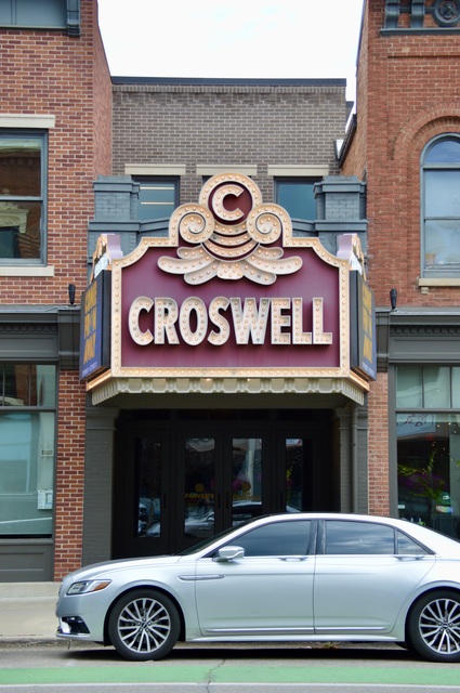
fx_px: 1268
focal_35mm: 66
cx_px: 230
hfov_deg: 20.6
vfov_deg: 30.5
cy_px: 346
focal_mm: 44
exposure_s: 1/125
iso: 100
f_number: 5.6
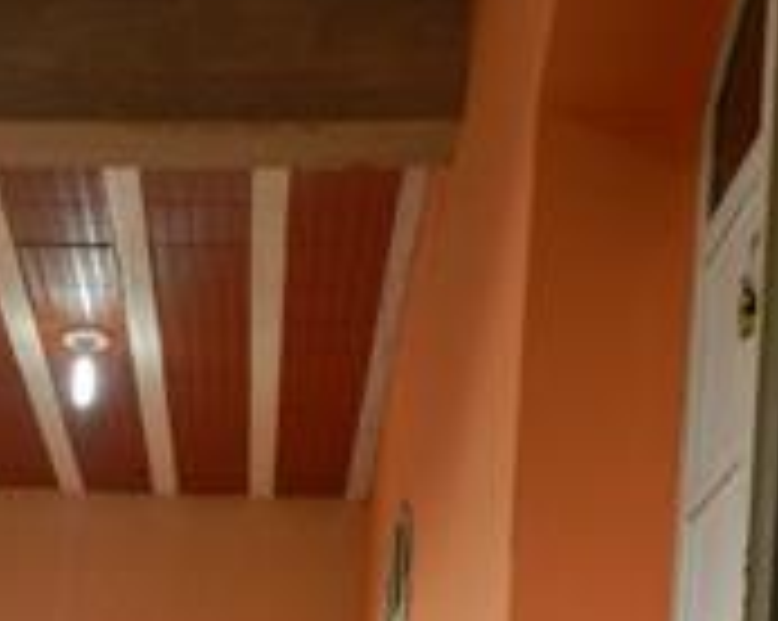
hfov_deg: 22.5
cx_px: 90
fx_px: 1909
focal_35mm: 83
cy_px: 1076
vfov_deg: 16.0
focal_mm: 4
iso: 160
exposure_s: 1/50
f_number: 3.4
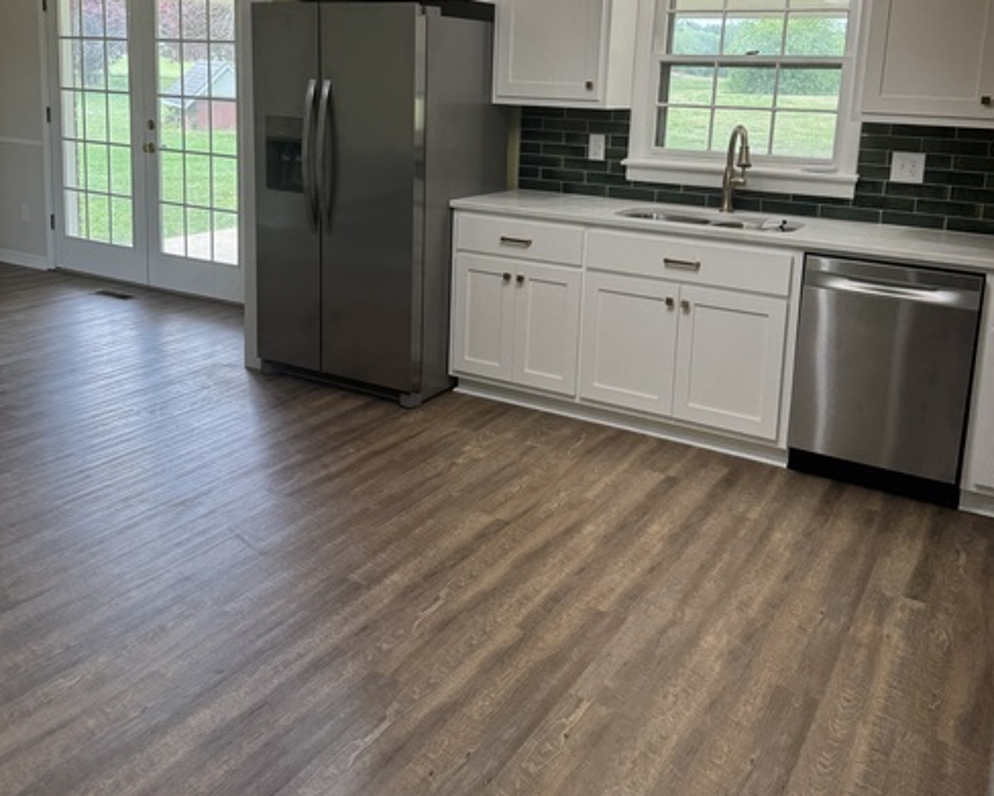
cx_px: 499
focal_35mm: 32
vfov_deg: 45.0
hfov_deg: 55.6
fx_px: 942
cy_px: 247
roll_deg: -3.3
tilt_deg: -8.0
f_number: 1.78
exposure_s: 1/142
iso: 80
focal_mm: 6.76
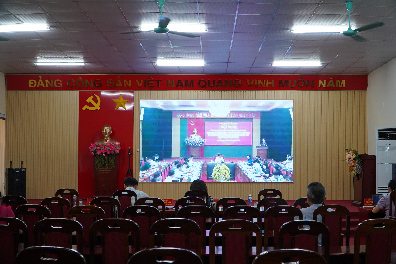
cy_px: 132
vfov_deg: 31.9
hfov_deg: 46.4
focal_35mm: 42
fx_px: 462
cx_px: 198
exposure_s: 1/160
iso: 1000
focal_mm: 28
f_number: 4
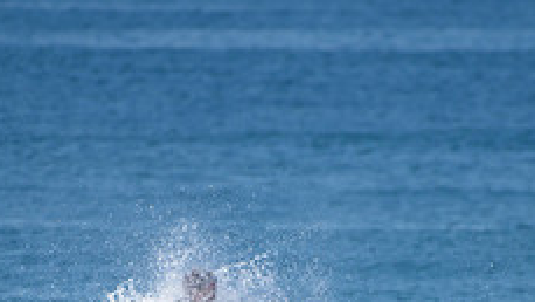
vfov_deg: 0.9
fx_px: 18803
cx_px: 271
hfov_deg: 1.6
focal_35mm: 1325
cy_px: 432
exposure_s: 1/2000
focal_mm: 500
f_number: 5.6
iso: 220
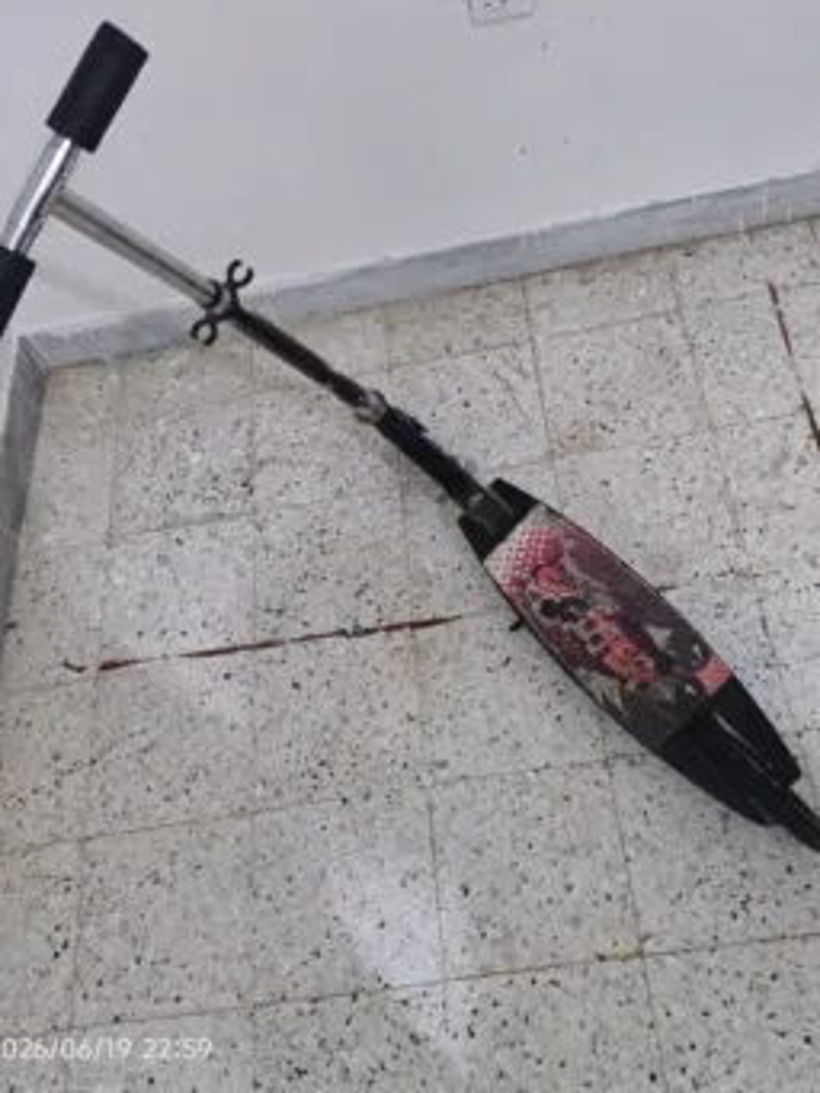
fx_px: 852
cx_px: 429
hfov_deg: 51.4
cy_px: 555
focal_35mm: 27
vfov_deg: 65.3
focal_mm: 4.09
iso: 1999
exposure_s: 1/20
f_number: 1.6
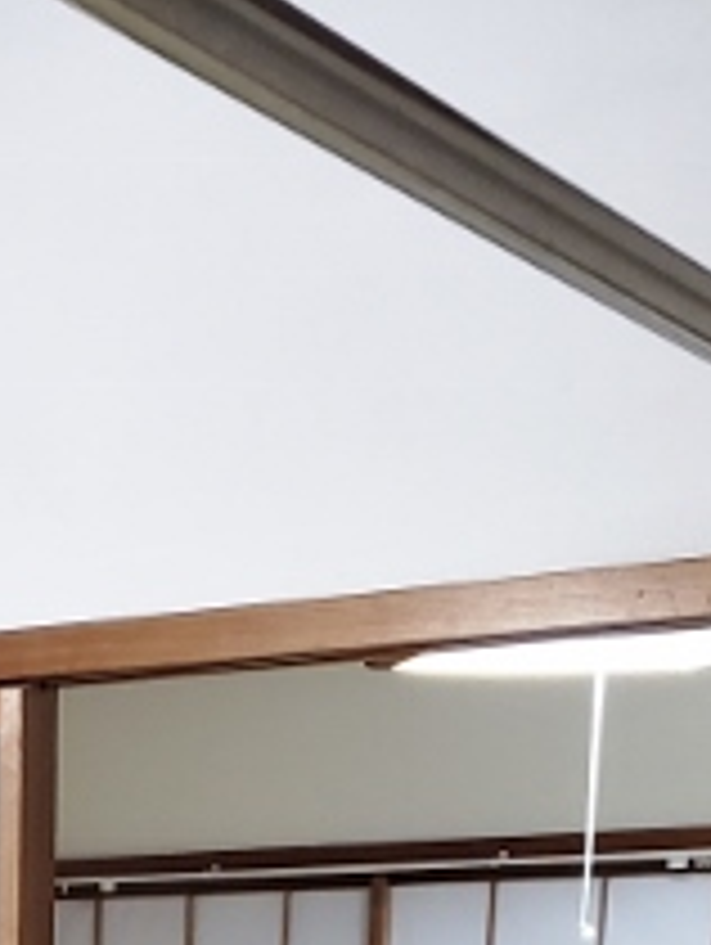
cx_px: -207
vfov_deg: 16.2
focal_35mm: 99
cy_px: 1786
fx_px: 2706
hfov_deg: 14.4
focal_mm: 4.3
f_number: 1.5
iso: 200
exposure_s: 1/50
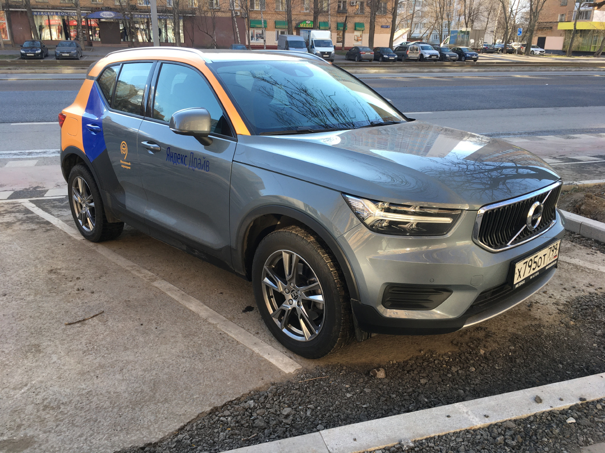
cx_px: 302
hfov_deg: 61.7
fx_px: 507
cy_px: 226
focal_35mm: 29
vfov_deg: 48.2
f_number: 2.2
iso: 25
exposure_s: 1/152
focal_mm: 4.15
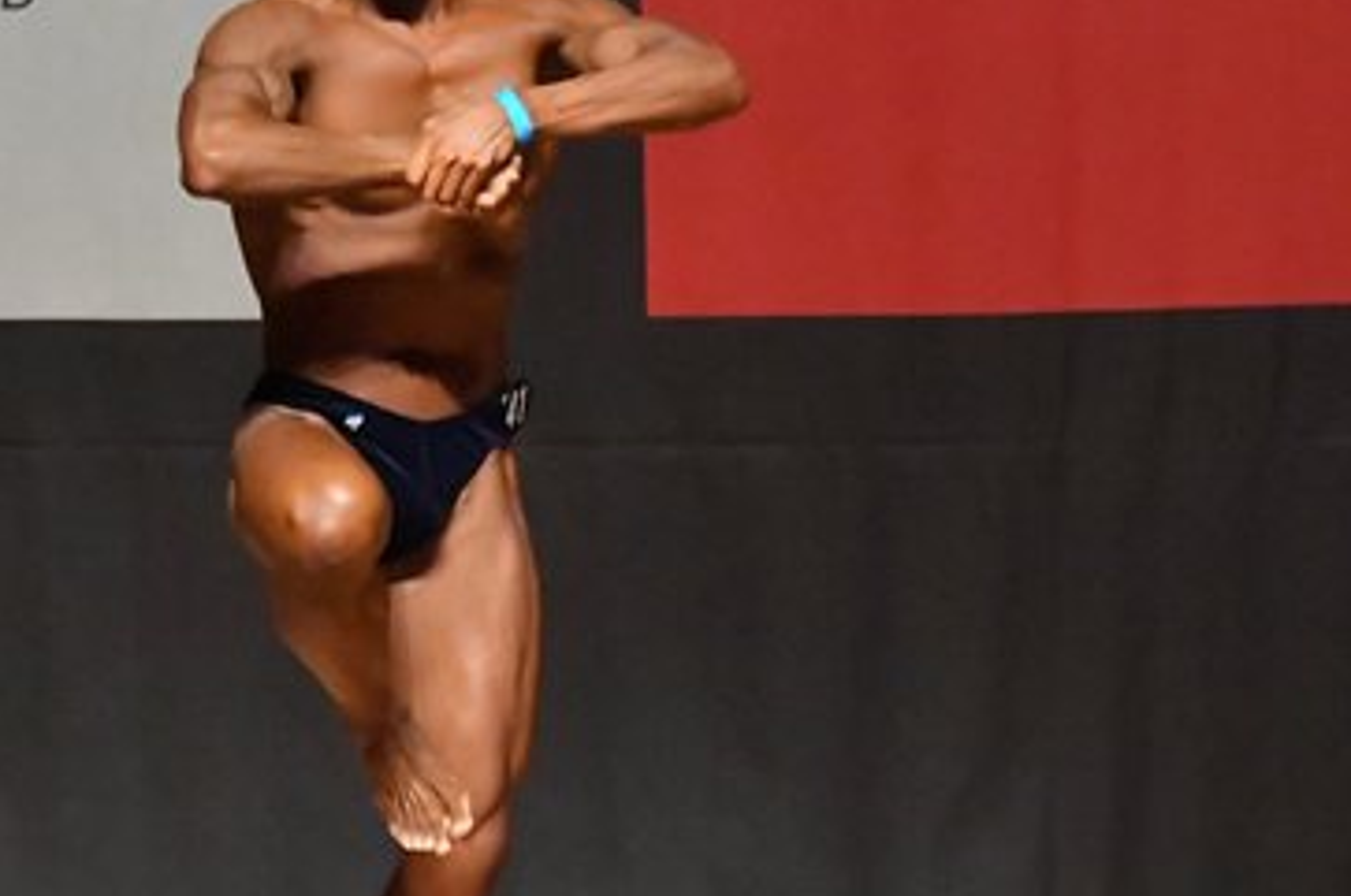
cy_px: 398
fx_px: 20425
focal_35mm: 545
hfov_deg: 3.8
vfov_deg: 2.5
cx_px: 482
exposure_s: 1/400
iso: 12800
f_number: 5.6
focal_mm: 170
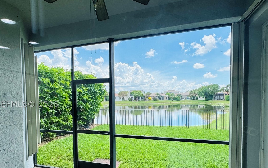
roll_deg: +0.5
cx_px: 131
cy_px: 104
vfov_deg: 56.6
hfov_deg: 82.3
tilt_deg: -2.1
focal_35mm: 21
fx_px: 153
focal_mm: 2.22
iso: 40
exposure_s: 1/308
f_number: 2.2
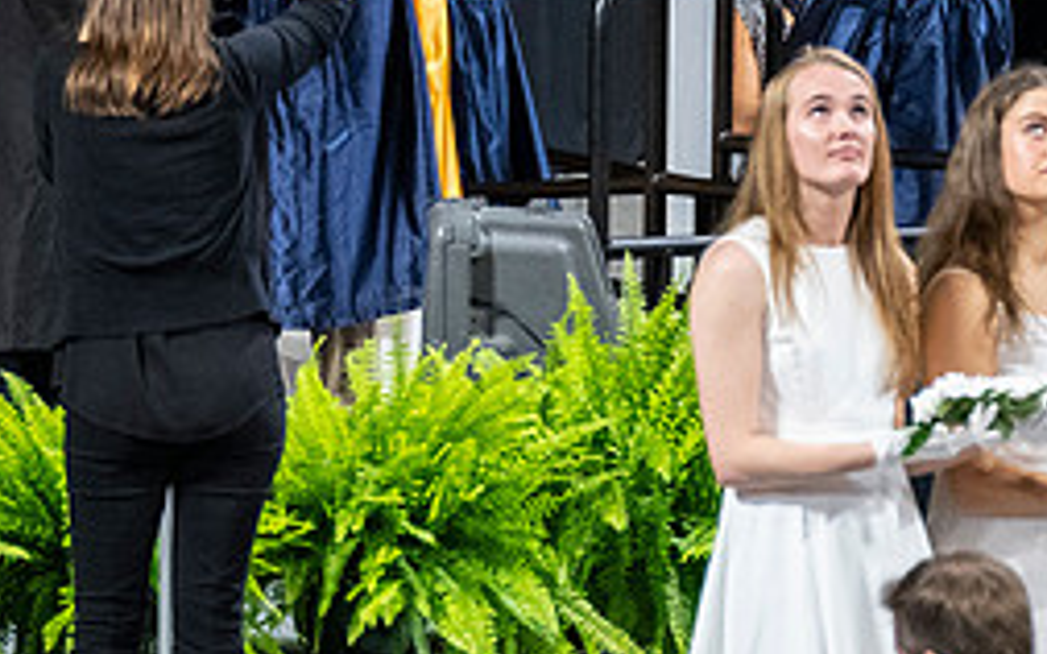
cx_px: 342
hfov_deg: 2.7
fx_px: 22594
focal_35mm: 792
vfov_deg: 1.7
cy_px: -64
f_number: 4
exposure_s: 1/200
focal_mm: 190
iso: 2000
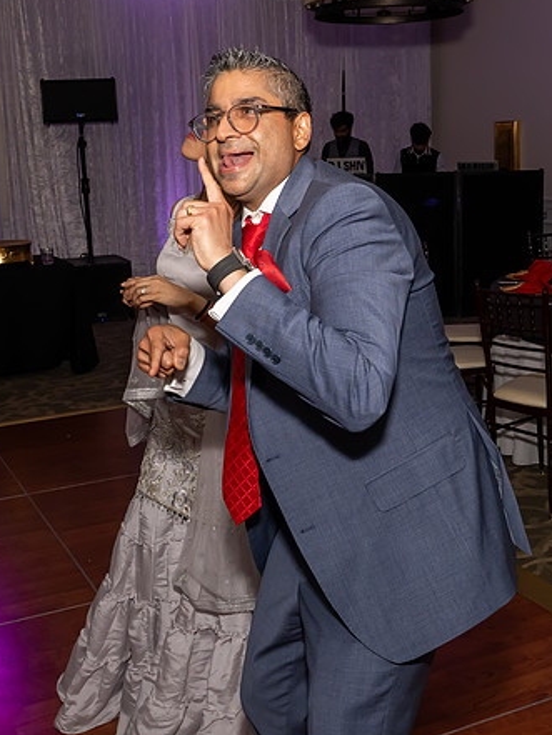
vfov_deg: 41.9
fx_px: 956
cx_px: 320
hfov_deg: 32.1
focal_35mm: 45
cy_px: 304
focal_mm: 17
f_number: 8
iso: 640
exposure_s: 1/250
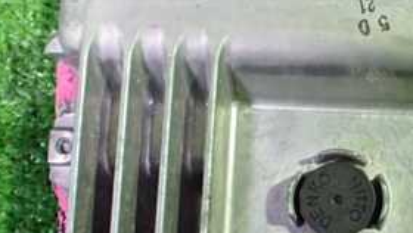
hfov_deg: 28.7
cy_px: 140
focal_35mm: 70
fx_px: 767
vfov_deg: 17.3
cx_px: 391
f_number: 2.3
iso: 800
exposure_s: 1/40
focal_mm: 5.4
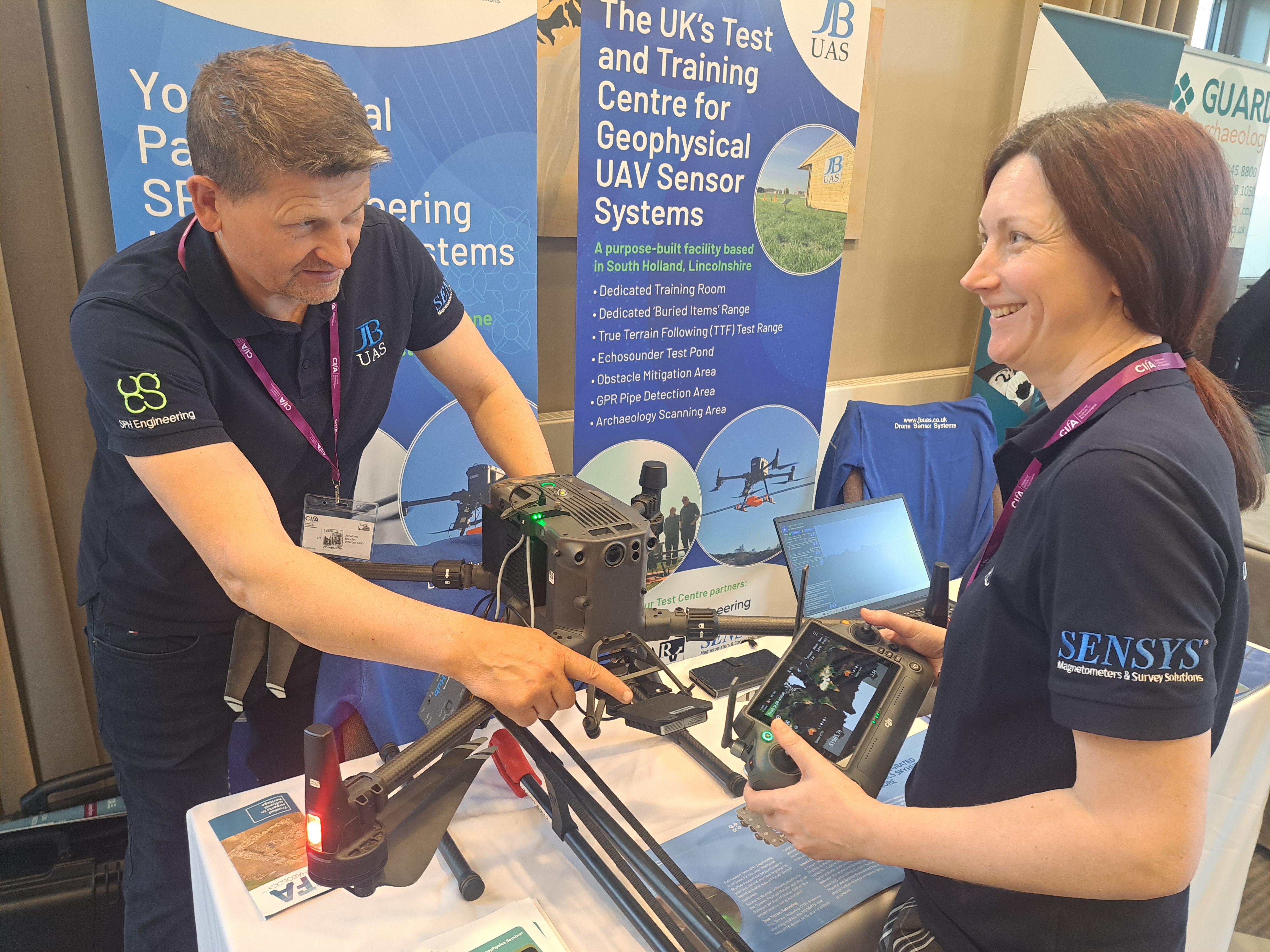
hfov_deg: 71.6
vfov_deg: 56.8
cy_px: 476
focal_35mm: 24
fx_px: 881
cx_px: 635
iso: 100
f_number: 1.8
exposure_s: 1/50
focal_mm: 5.23
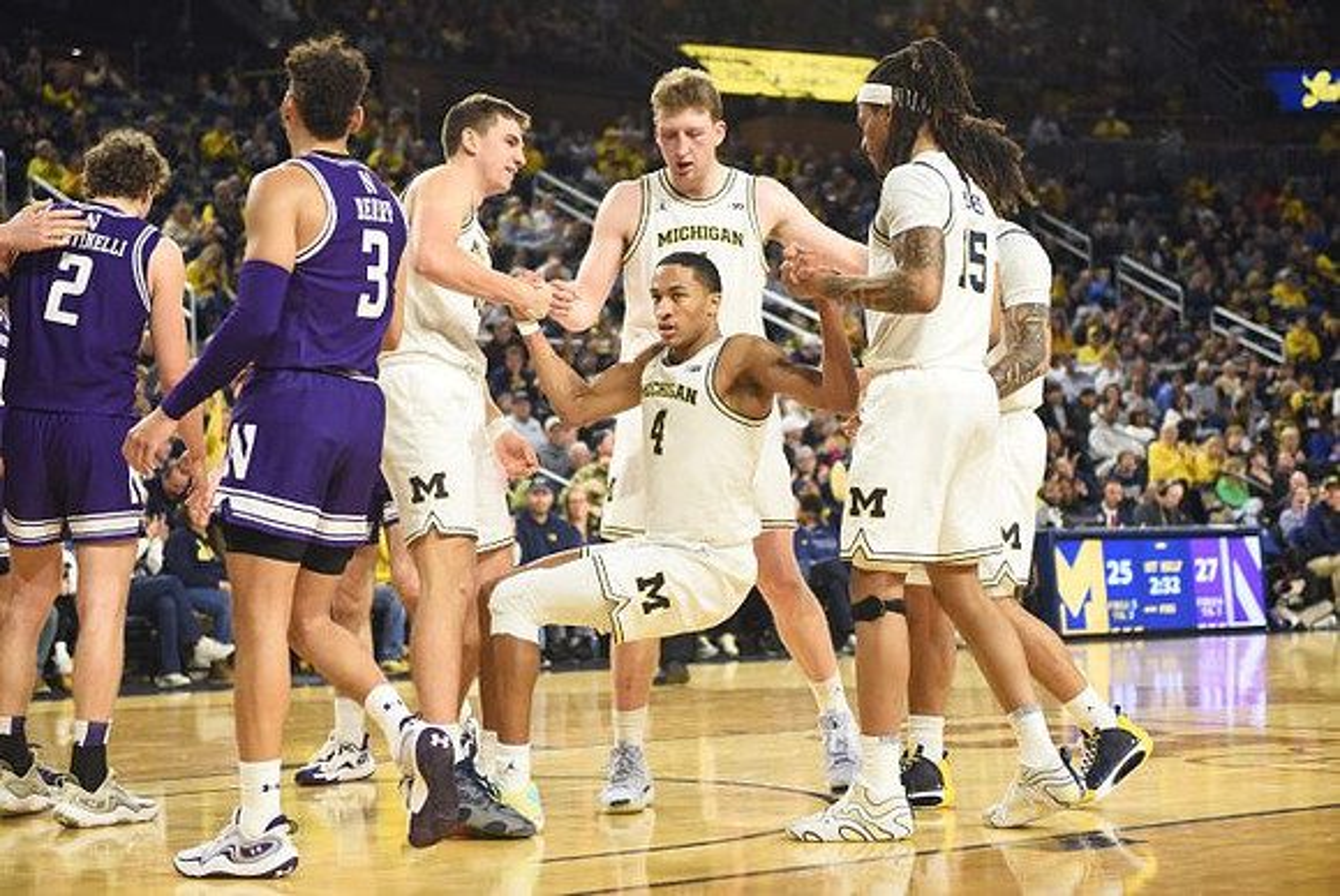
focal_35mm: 70
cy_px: 448
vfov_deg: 19.5
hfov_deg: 28.8
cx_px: 670
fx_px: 2608
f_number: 2.8
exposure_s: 1/800
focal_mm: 70
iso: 2000
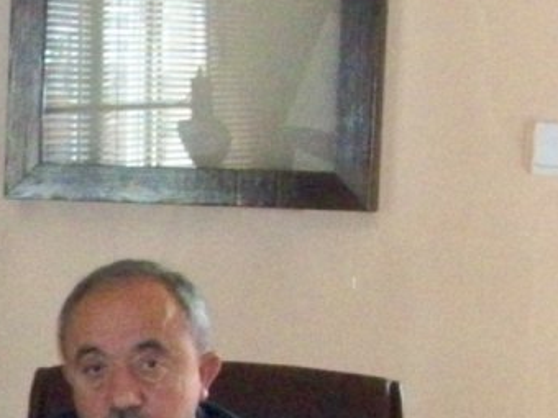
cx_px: -281
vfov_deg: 7.1
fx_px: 3305
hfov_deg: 9.4
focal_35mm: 205
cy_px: 656
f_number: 2.8
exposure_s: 1/60
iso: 320
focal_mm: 5.7
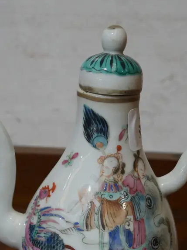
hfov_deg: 17.2
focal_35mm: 86
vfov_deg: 22.6
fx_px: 619
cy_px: 173
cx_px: 105
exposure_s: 1/60
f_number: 5.2
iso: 400
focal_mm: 24
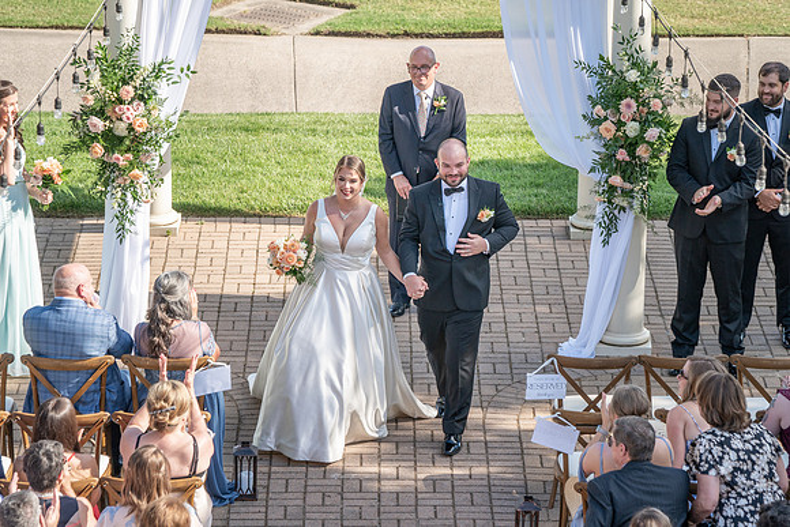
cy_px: 247
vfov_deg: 8.9
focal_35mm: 154
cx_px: 457
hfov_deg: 13.3
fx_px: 3386
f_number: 5.6
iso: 100
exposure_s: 1/320
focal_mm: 133
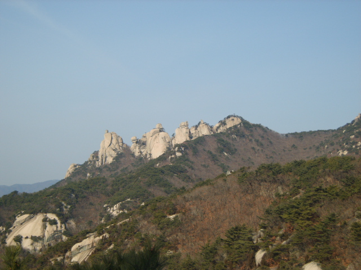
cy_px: 135
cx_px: 180
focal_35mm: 62
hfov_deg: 31.2
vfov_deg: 23.7
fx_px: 647
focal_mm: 13
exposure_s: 1/180
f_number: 9.7
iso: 50
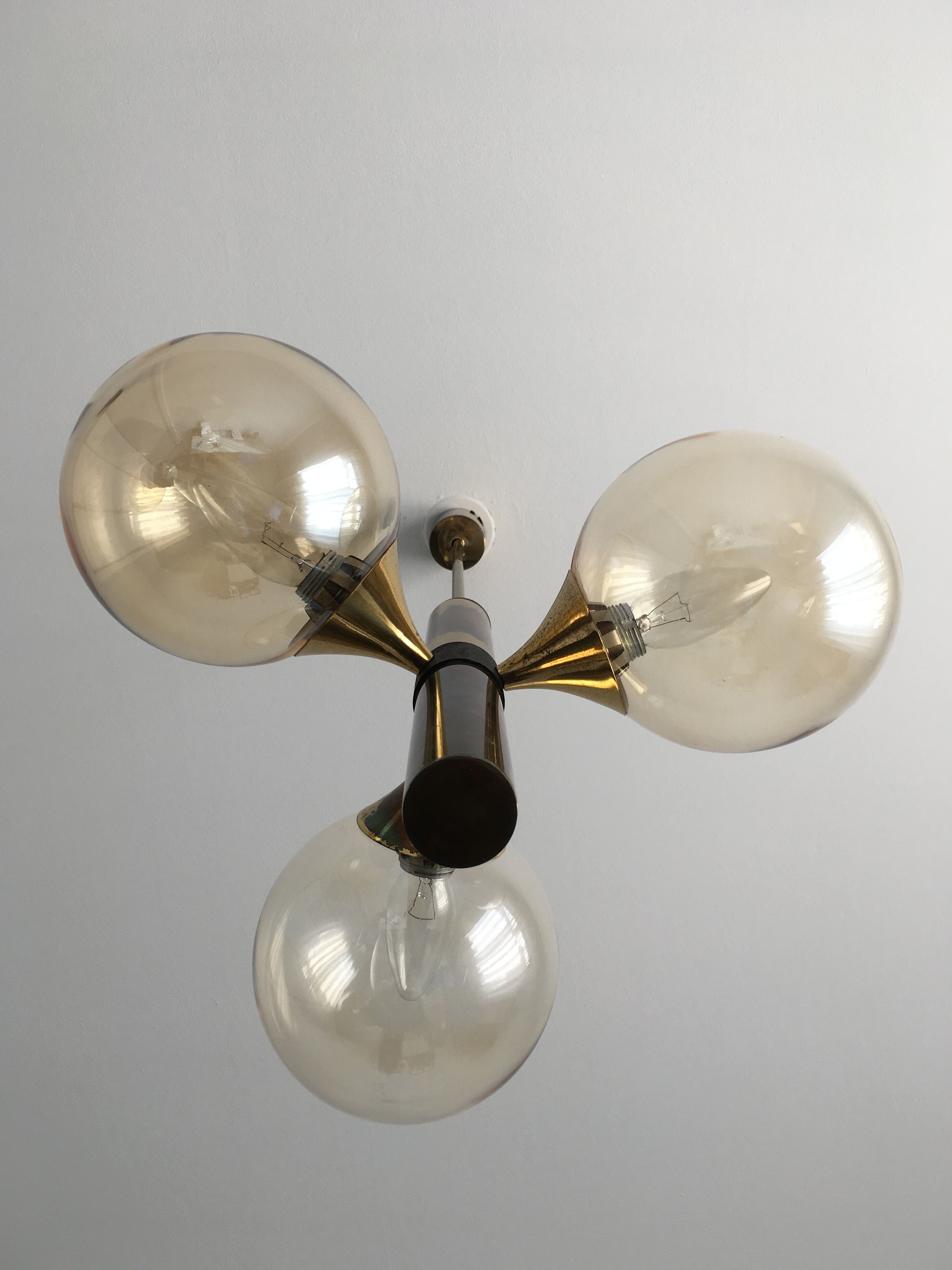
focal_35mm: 30
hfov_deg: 46.8
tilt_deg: +80.1
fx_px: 1100
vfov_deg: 60.0
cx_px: 471
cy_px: 640
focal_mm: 4.15
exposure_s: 1/100
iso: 25
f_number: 2.2
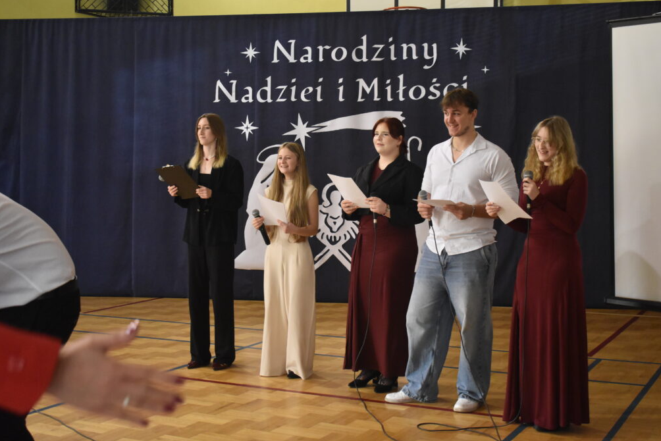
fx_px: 955
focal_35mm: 52
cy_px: 222
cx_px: 335
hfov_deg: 38.2
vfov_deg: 26.0
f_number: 4.5
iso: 2800
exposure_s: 1/125
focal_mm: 34
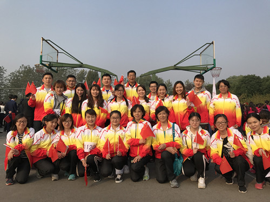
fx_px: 218
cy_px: 101
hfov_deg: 63.4
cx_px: 135
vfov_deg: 49.7
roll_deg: +0.2
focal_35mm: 28
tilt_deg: +3.0
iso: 20
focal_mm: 3.99
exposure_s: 1/1996
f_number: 1.8
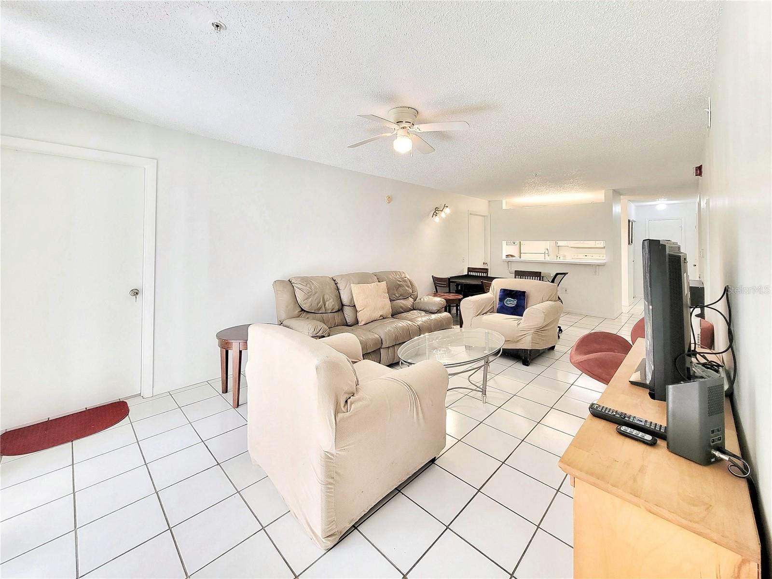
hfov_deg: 106.2
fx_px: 290
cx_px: 386
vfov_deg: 89.9
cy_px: 290
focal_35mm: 13
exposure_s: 1/60.2
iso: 125
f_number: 2.2
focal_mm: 2.2
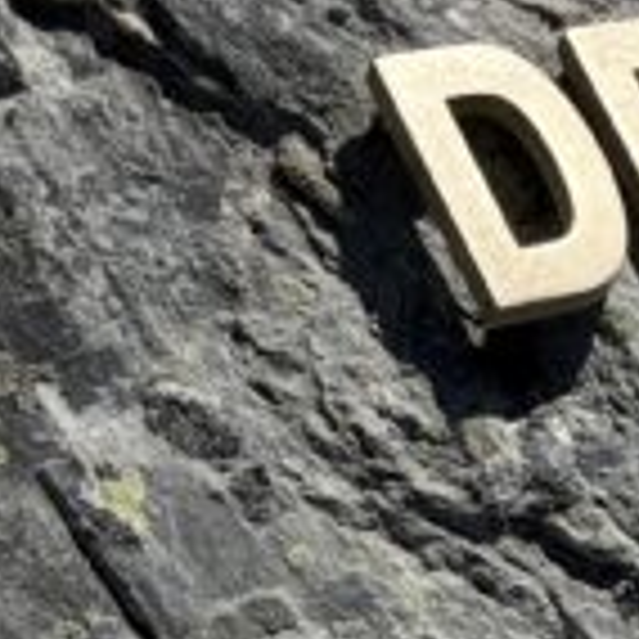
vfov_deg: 7.6
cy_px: -112
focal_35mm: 230
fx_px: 4803
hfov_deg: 7.1
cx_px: 1629
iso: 50
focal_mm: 6.76
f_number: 1.78
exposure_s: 1/11364
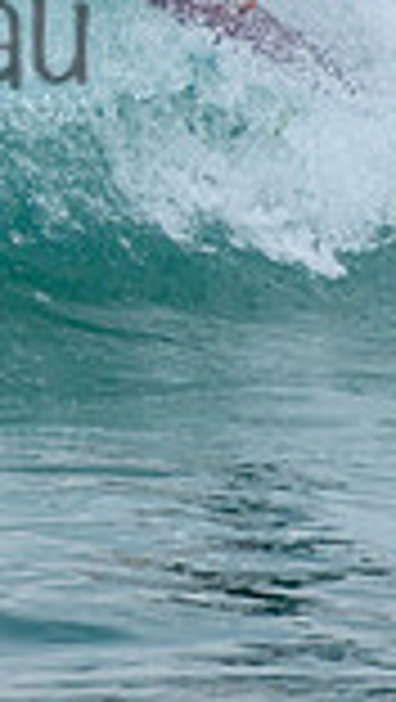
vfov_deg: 1.0
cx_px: -299
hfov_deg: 0.6
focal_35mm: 2141
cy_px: -112
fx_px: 39880
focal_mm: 400
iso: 360
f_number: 5.6
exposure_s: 1/2000
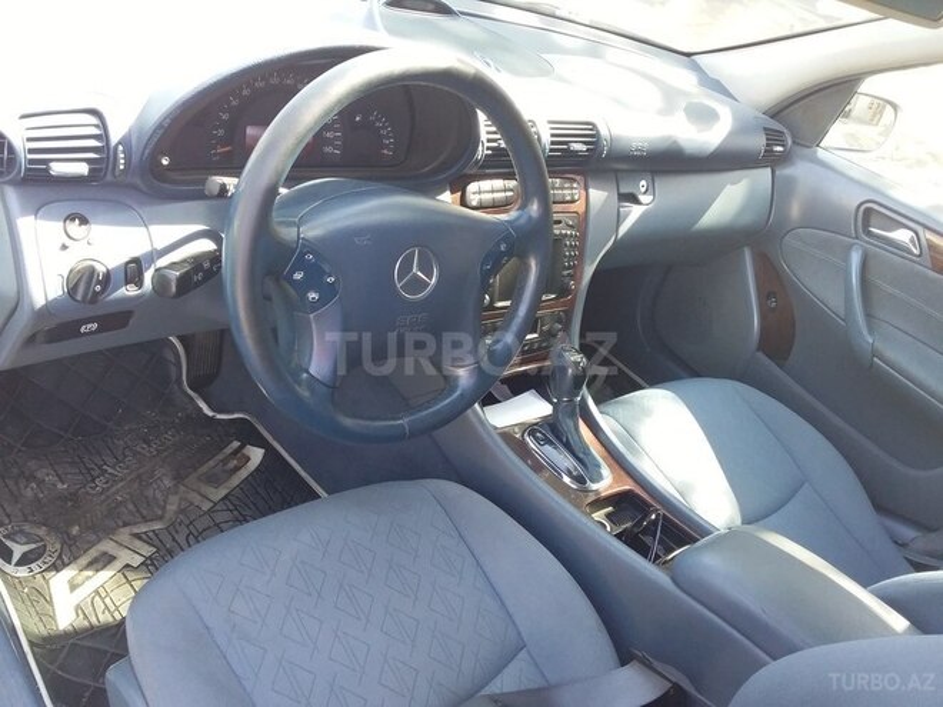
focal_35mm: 31
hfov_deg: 58.4
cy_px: 354
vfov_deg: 45.4
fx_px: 844
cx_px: 472
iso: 64
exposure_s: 1/50
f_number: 2.2
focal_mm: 3.3
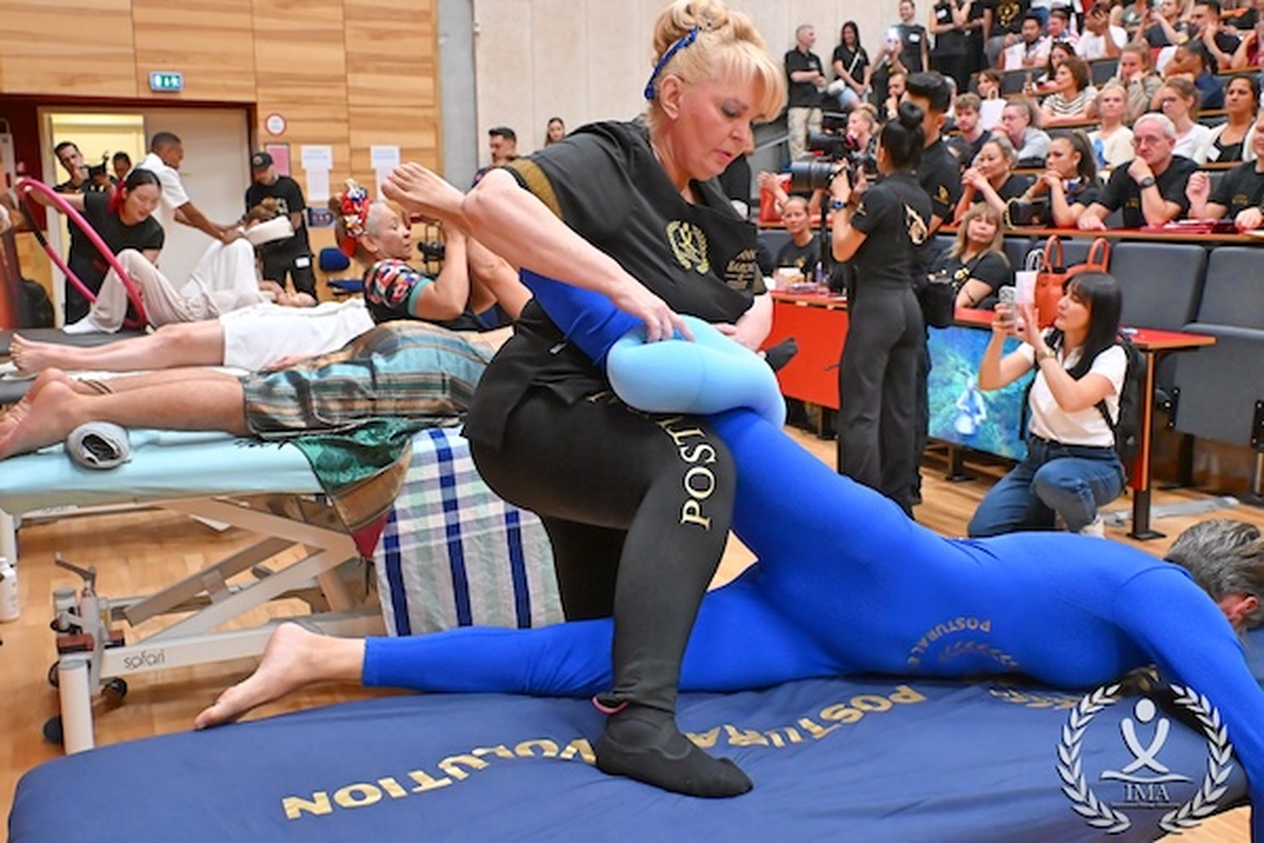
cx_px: 632
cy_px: 422
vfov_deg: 36.9
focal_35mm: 36
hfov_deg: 53.1
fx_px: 1264
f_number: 4.5
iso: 6400
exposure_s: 1/250
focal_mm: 24
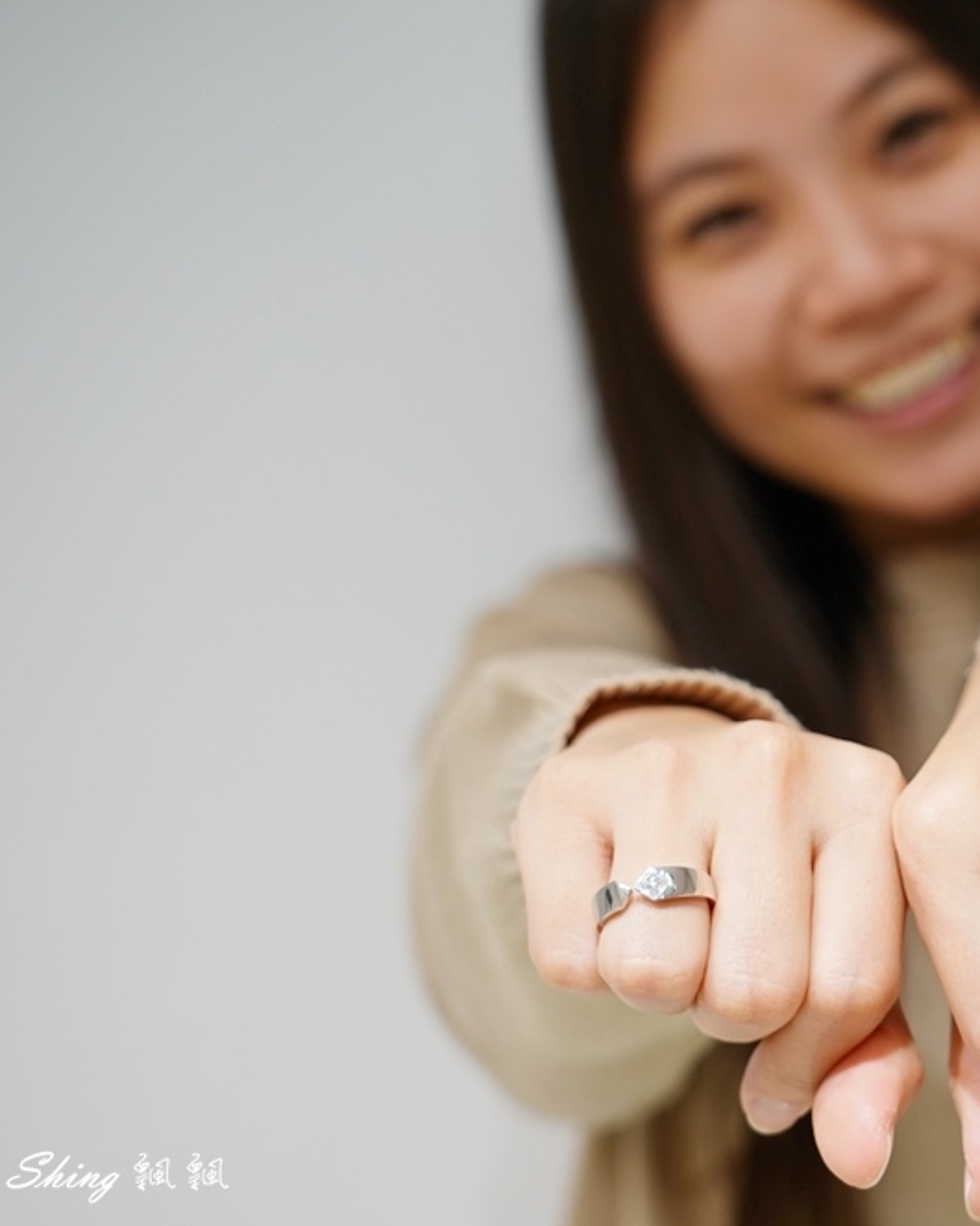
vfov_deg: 22.5
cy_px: 611
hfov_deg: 17.8
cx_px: 897
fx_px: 3083
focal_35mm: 85
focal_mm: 60
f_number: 5
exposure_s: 1/60
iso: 160
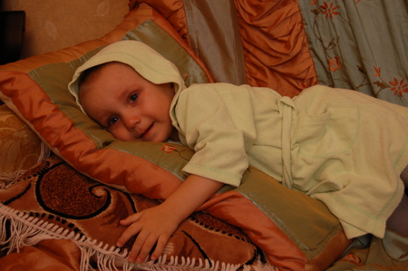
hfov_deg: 33.4
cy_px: 136
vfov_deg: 22.6
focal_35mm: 60
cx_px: 204
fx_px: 679
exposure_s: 1/60
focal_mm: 40
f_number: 5
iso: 400
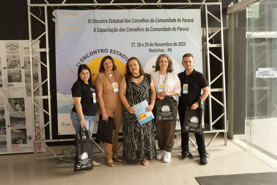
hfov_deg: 54.4
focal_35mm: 35
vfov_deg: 37.9
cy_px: 92
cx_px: 138
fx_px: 269
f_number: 6.3
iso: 640
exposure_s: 1/100
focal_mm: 35
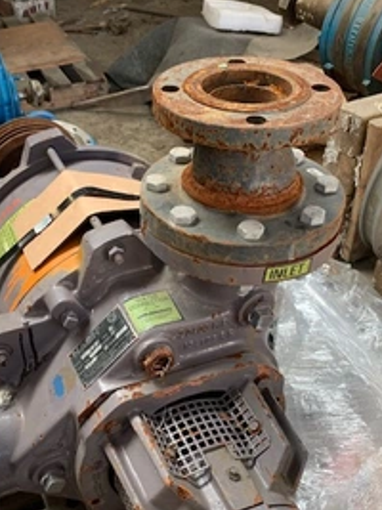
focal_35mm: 39
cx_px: 136
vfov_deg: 46.9
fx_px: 574
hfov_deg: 36.5
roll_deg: +0.6
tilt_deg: -44.7
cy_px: 351
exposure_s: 1/61
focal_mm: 4.25
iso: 100
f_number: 1.8
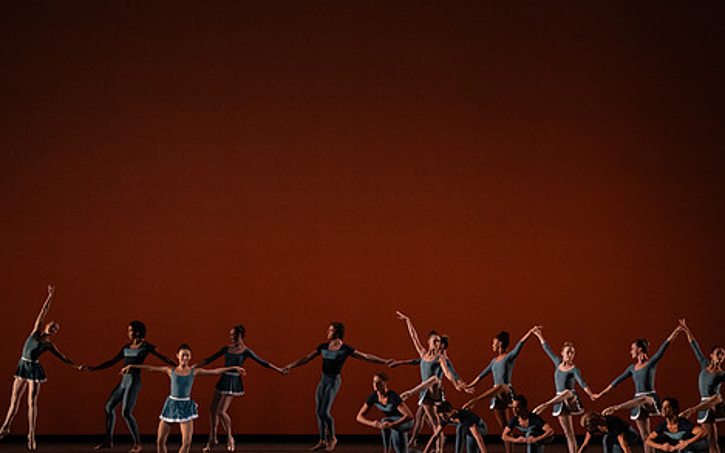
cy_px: 279
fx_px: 3141
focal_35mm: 159
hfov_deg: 13.2
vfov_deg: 8.2
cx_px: 390
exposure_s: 1/400
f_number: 9
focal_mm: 126
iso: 5000
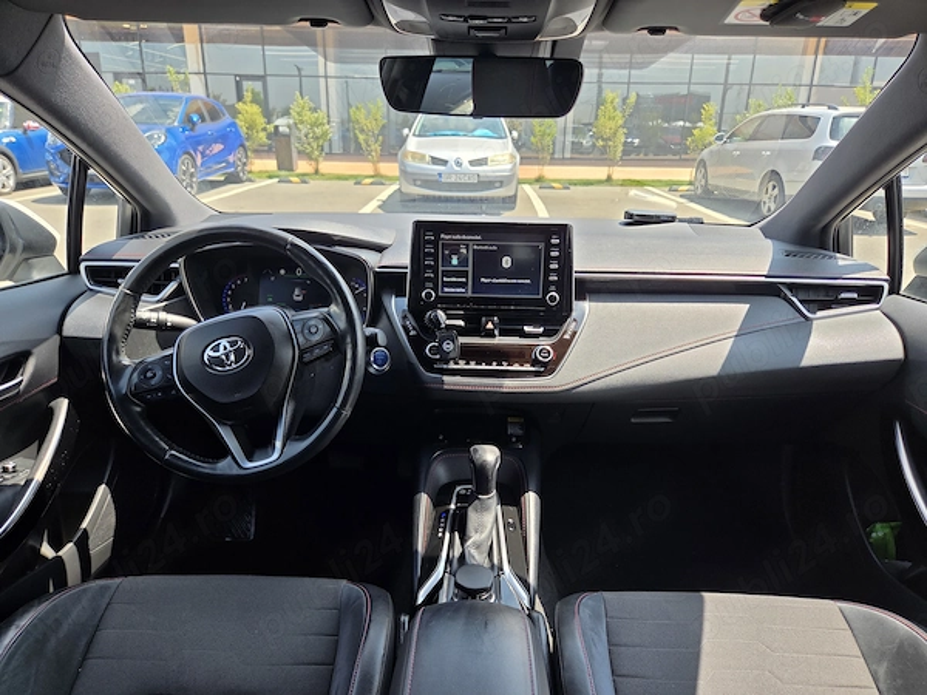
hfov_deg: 73.9
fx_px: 616
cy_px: 348
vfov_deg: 58.9
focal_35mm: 23
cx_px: 464
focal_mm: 5.4
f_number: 1.8
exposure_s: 1/890
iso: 80
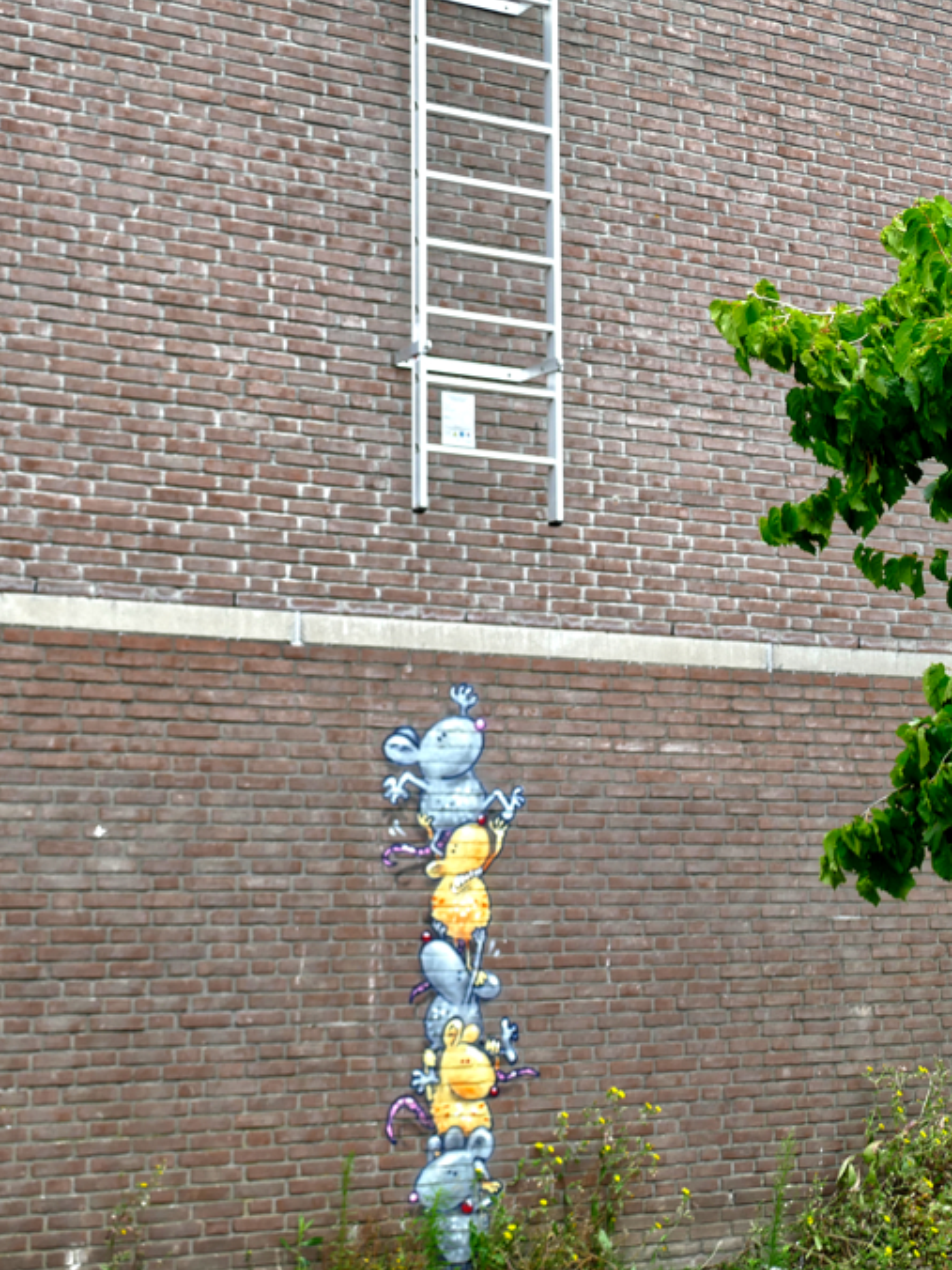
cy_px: 636
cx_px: 505
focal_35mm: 67
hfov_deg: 21.9
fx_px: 2457
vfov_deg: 29.0
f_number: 3.2
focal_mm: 16.7
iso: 125
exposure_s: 1/200
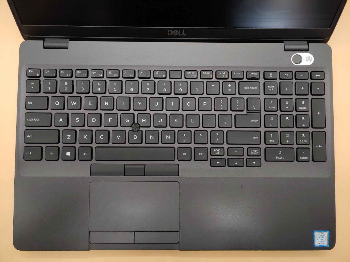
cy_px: 131
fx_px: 263
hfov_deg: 67.3
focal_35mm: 26
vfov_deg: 53.1
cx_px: 175
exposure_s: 1/60
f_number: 1.8
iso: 100
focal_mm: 4.36
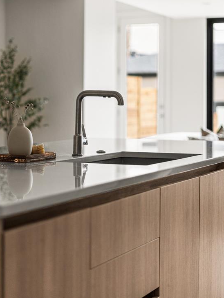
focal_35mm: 79
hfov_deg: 18.6
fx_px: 681
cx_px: 79
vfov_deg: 24.6
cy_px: 98
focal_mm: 50
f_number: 1.8
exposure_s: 1/100
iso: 640
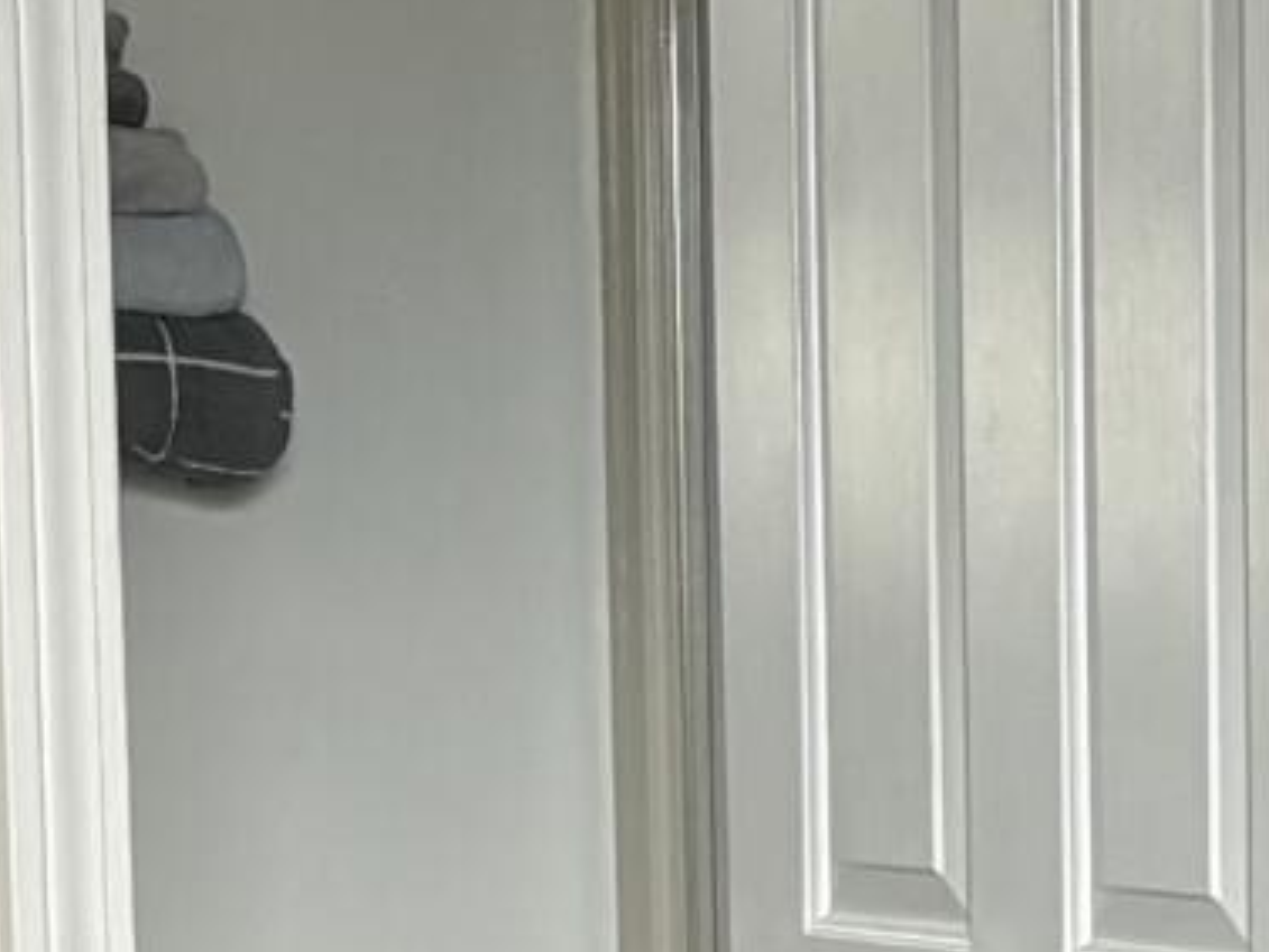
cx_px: 2279
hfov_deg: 9.1
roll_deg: -1.0
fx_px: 7591
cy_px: 1975
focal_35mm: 207
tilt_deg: -9.0
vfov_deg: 6.9
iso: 125
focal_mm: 5.96
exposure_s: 1/121
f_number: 1.6
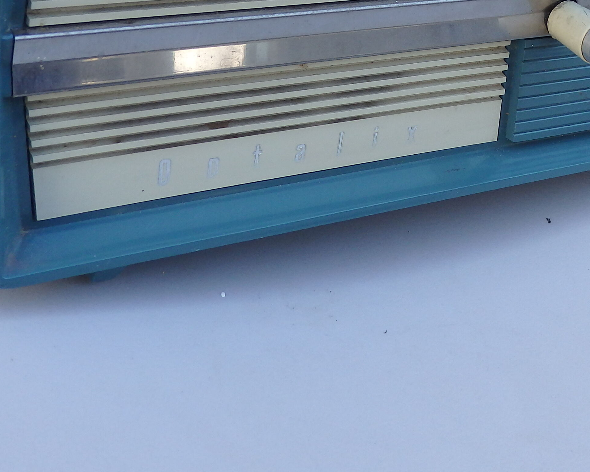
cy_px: -51
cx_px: 407
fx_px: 1013
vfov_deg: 24.4
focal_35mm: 58
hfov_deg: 32.1
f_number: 3
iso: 125
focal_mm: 4.5
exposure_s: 1/320
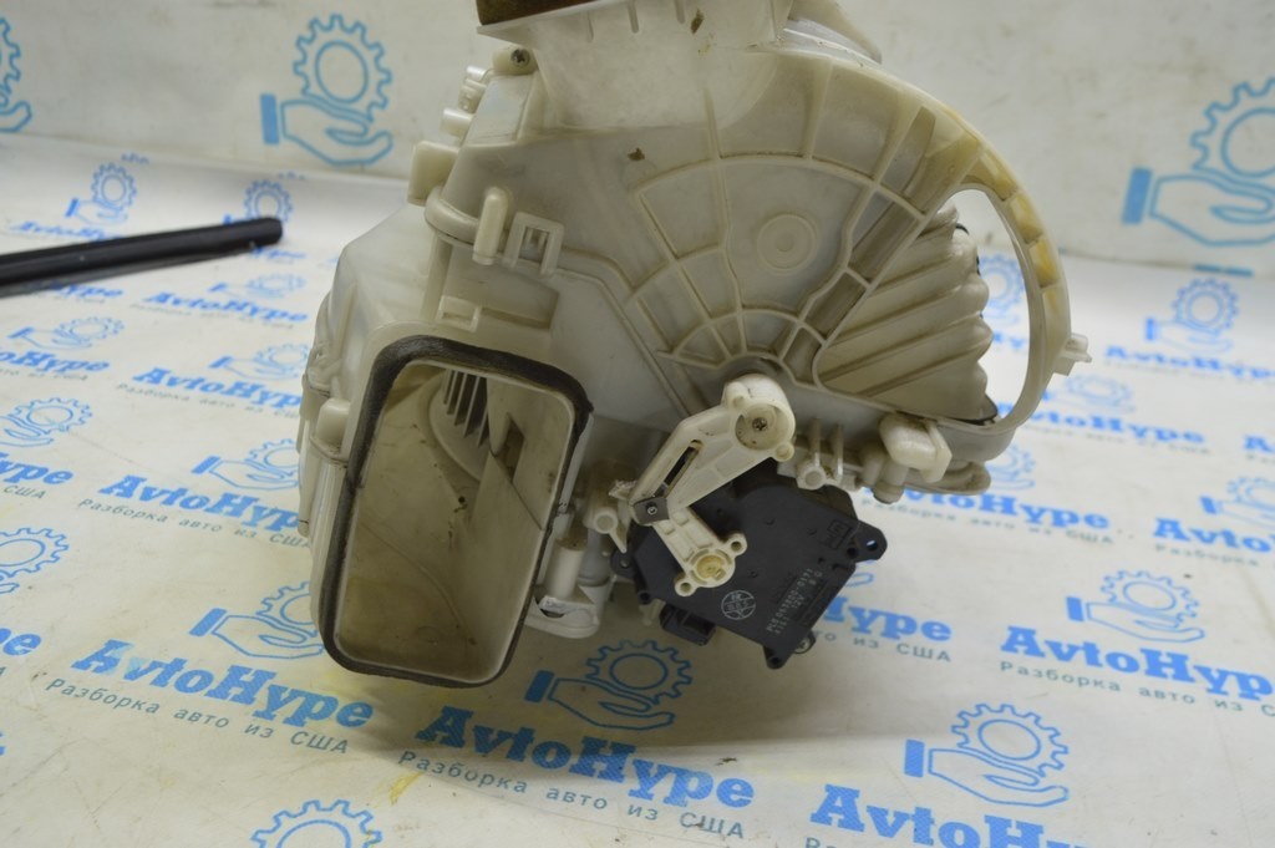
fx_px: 1168
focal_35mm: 33
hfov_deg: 57.3
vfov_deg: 39.9
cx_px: 638
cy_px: 424
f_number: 5.6
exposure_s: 1/20
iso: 400
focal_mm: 22
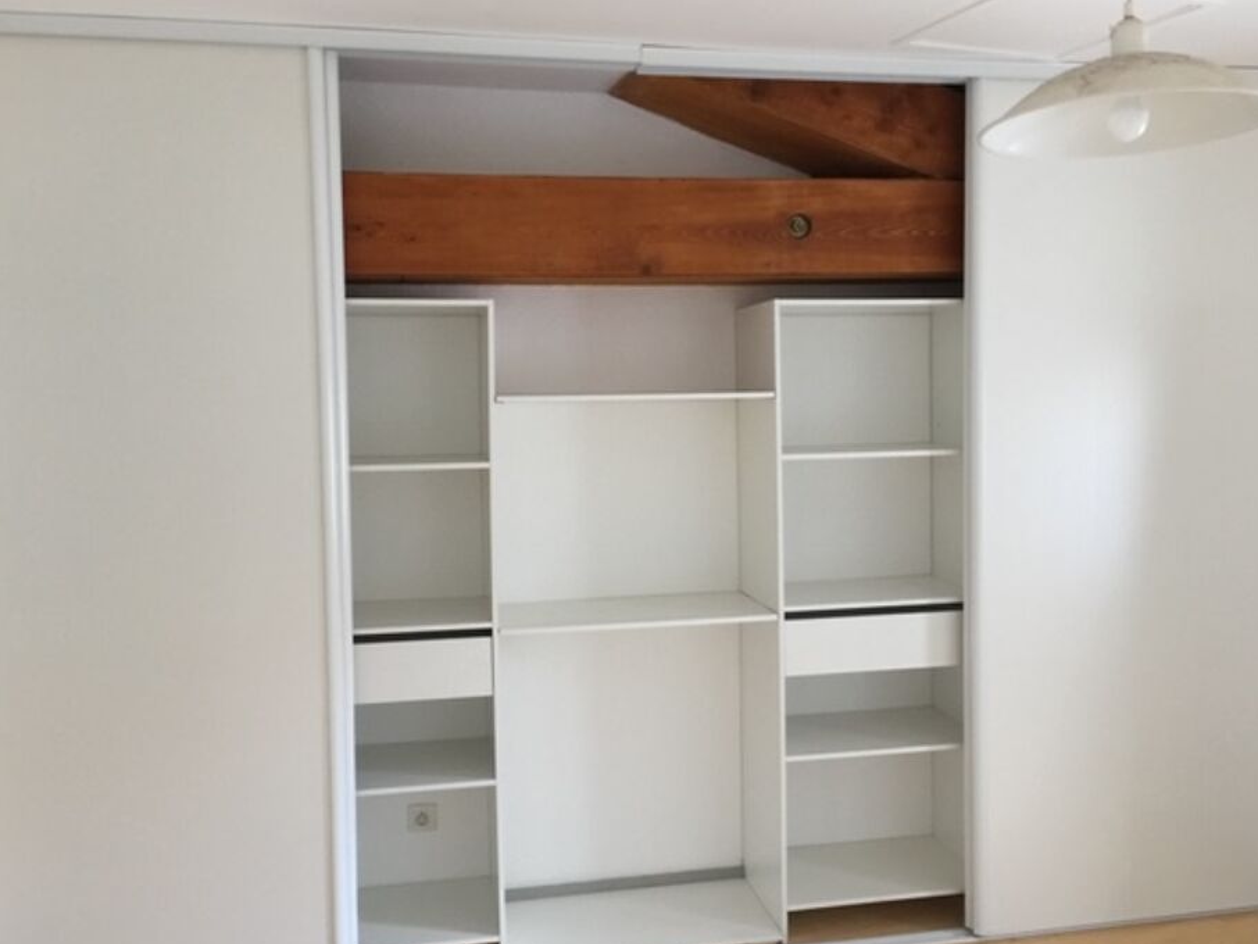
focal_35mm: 32
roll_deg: -0.1
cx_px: 648
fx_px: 1163
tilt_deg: -3.1
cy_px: 473
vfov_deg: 44.2
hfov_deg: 56.8
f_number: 2.2
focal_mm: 4.15
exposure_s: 1/17
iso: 80
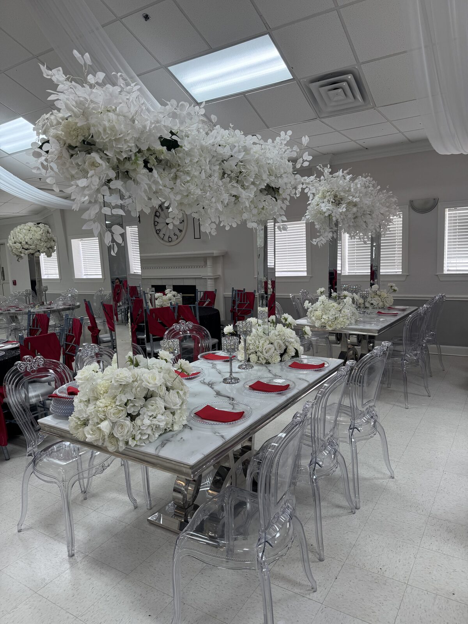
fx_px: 433
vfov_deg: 71.6
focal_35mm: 24
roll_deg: +3.1
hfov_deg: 56.8
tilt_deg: -5.8
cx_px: 234
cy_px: 312
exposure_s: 1/147
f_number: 1.78
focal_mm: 6.76
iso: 100
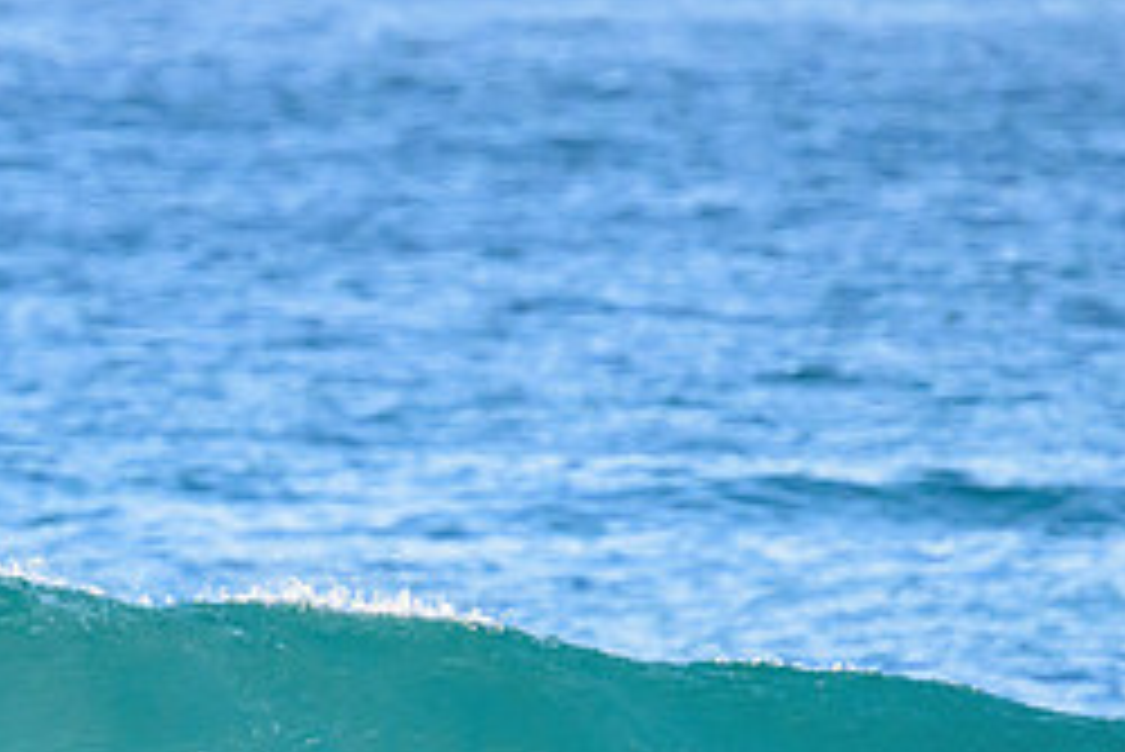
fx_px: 50621
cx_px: -260
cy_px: 756
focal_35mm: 1619
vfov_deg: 0.9
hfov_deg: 1.3
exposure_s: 1/2000
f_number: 11
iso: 4500
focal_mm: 610
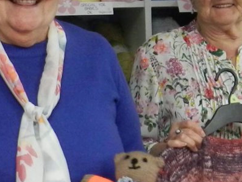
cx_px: 221
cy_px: 34
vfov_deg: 9.0
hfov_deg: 11.9
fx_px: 1154
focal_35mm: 165
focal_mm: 5.6
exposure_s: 1/15
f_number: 3.7
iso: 400
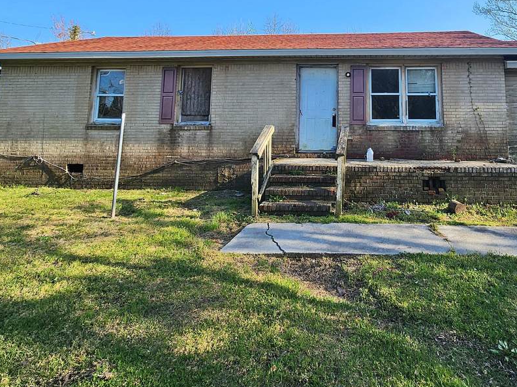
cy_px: 80
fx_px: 314
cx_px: 352
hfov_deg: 76.1
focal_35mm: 21
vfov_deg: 58.8
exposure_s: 1/1084
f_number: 2.2
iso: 50
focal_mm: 2.2
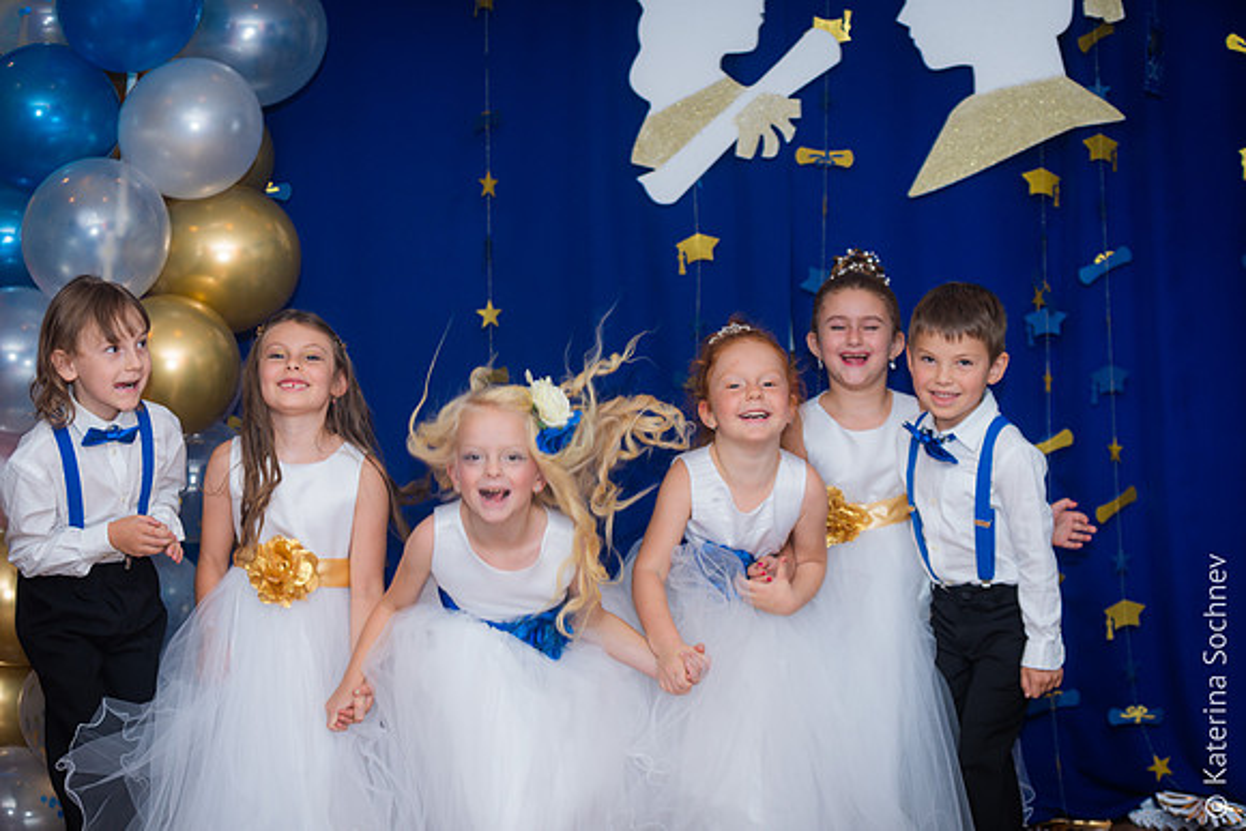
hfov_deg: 28.8
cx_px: 623
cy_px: 416
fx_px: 2423
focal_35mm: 70
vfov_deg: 19.5
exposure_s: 1/200
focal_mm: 70
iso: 320
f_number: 3.5
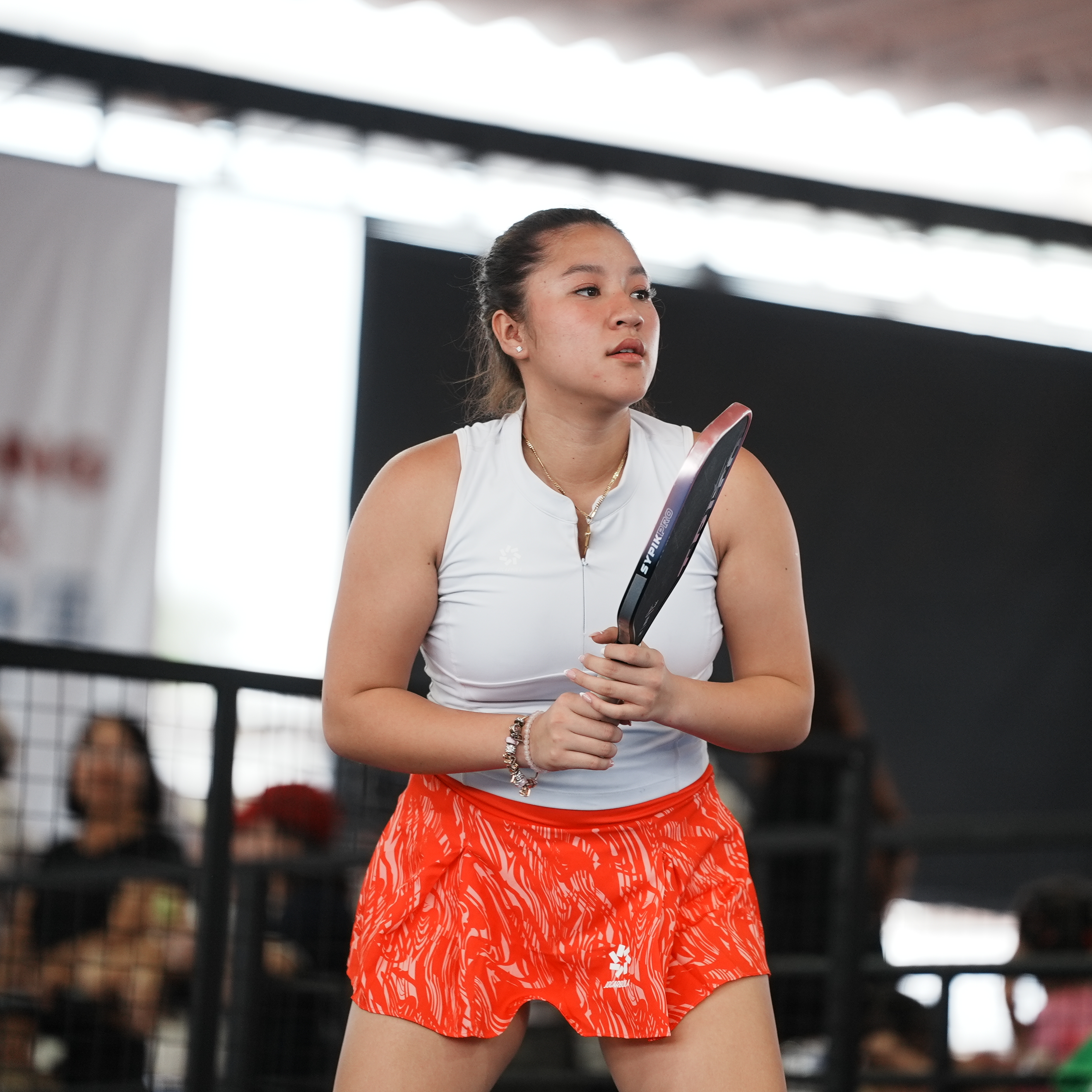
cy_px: 545
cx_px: 656
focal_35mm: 230
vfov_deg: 7.6
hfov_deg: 7.6
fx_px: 8209
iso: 640
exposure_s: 1/640
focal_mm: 180
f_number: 2.8
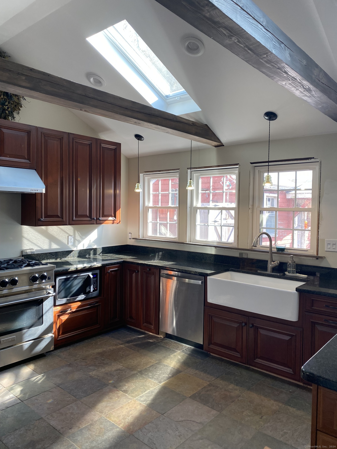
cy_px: 224
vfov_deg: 67.3
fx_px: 337
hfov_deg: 53.1
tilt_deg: -1.0
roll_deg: -1.7
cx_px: 168
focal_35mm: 26
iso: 80
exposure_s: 1/120
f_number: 1.8
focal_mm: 4.25
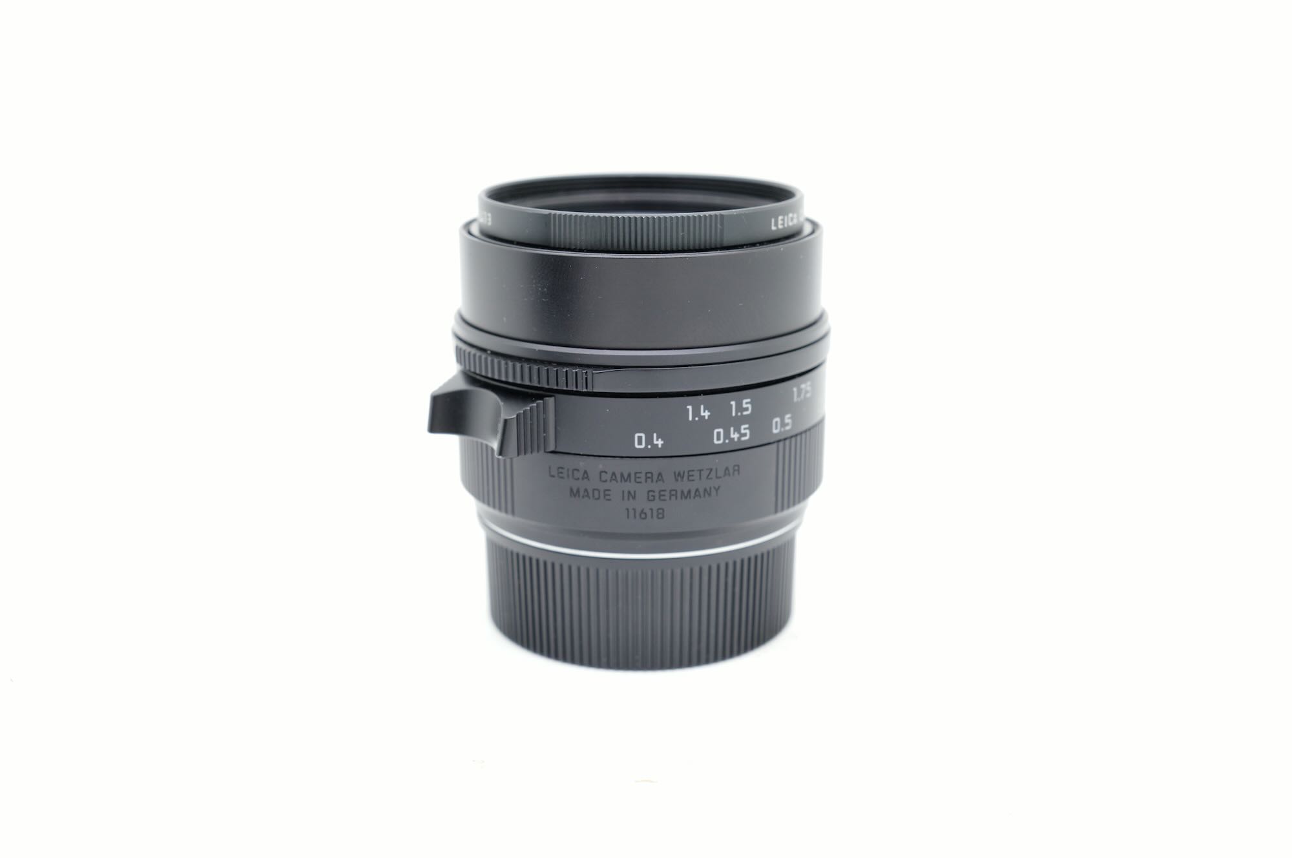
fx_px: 1541
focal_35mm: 43
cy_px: 429
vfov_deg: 31.1
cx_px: 646
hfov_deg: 45.5
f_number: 8
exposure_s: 1/60
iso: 800
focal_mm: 43
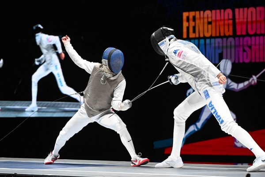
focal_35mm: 180
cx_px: 132
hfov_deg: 11.4
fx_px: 1325
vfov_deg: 7.6
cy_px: 88
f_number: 5.6
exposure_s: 1/1000
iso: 8000
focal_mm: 180
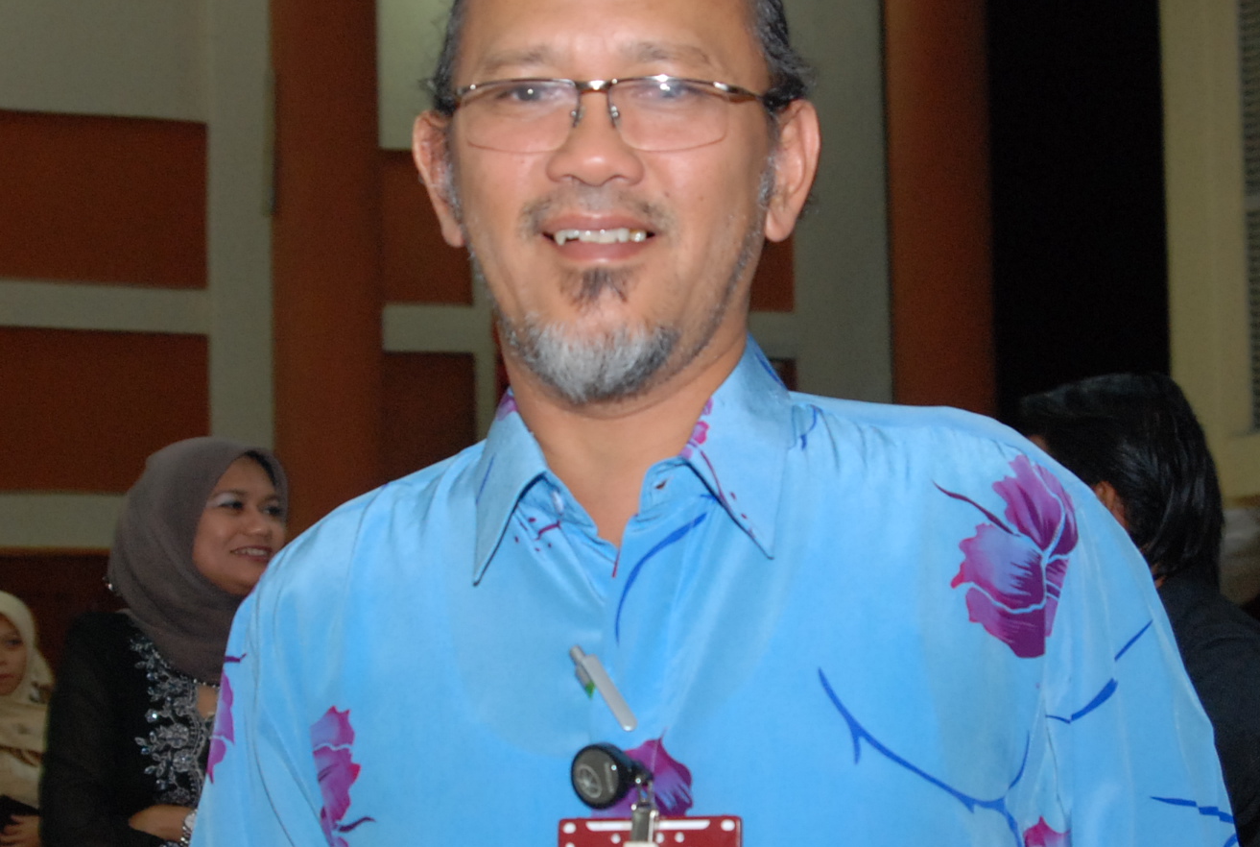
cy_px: 556
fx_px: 3017
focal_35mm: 86
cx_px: 545
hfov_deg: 23.6
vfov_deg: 15.9
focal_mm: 26
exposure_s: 1/60
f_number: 5
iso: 500
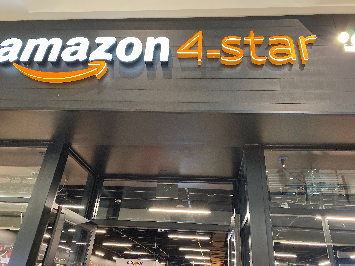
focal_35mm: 26
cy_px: 133
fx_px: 267
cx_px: 178
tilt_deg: +30.1
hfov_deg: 67.3
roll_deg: -5.3
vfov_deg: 53.1
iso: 500
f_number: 1.8
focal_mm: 4.25
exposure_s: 1/40
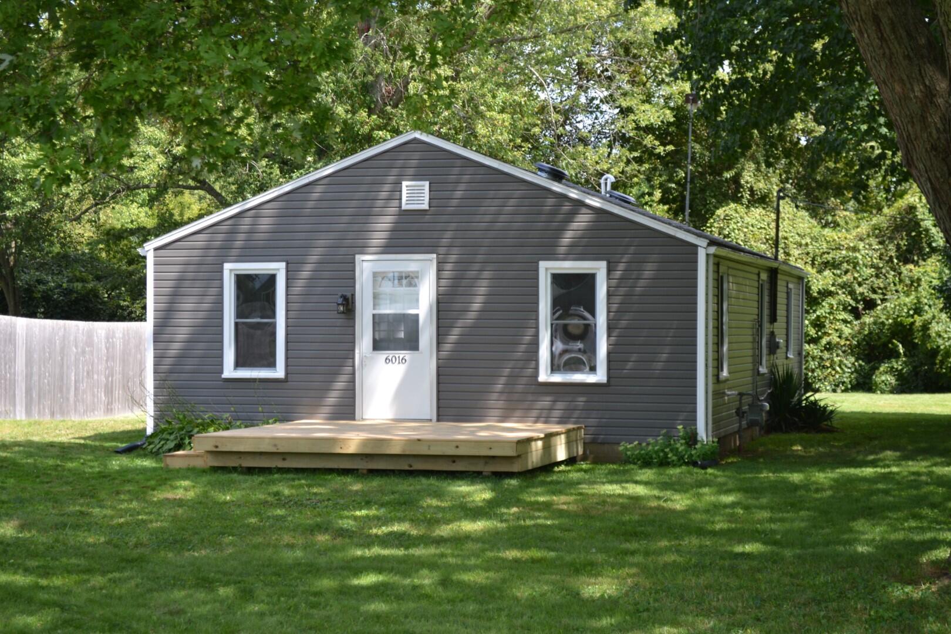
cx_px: 476
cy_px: 317
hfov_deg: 28.1
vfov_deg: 18.9
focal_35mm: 72
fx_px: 1902
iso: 125
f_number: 5.6
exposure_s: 1/125
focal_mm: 48
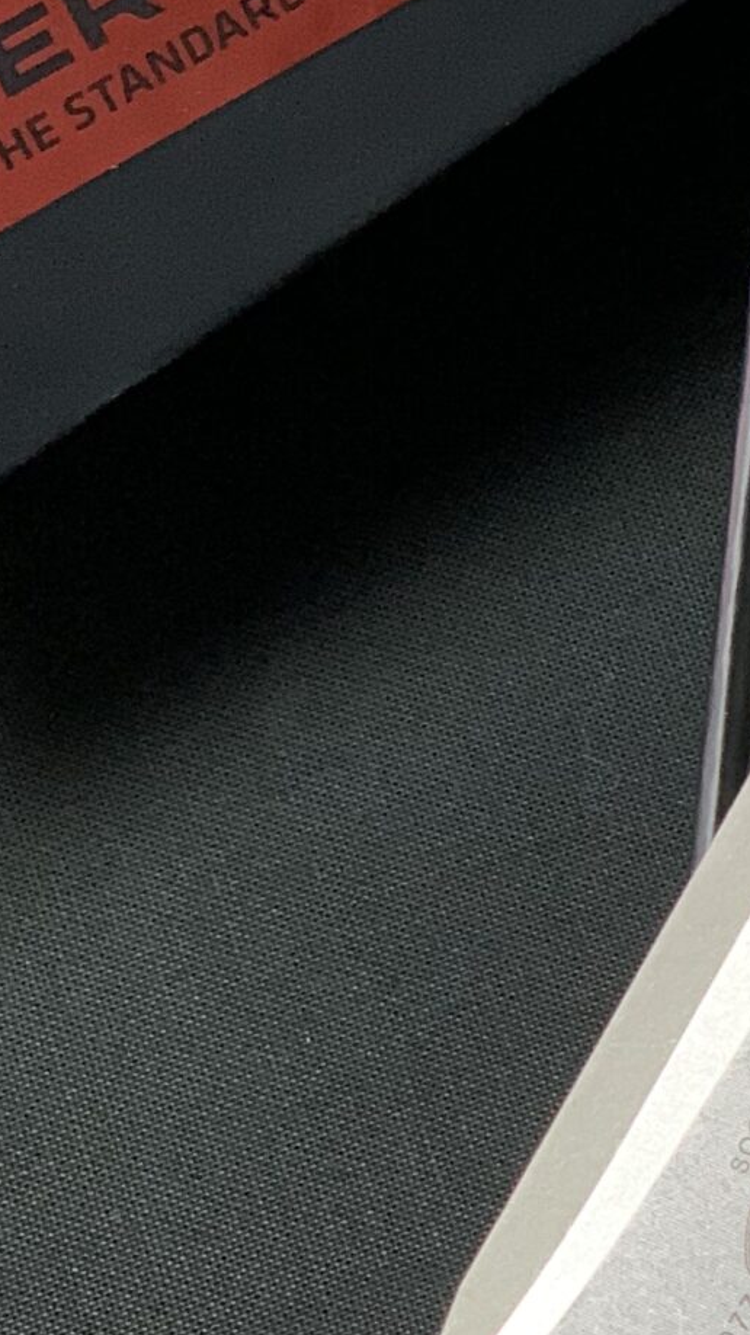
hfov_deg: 7.5
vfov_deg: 13.6
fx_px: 5589
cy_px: 721
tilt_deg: -65.6
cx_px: 1224
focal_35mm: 158
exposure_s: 1/50
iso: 100
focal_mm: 6
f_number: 2.4
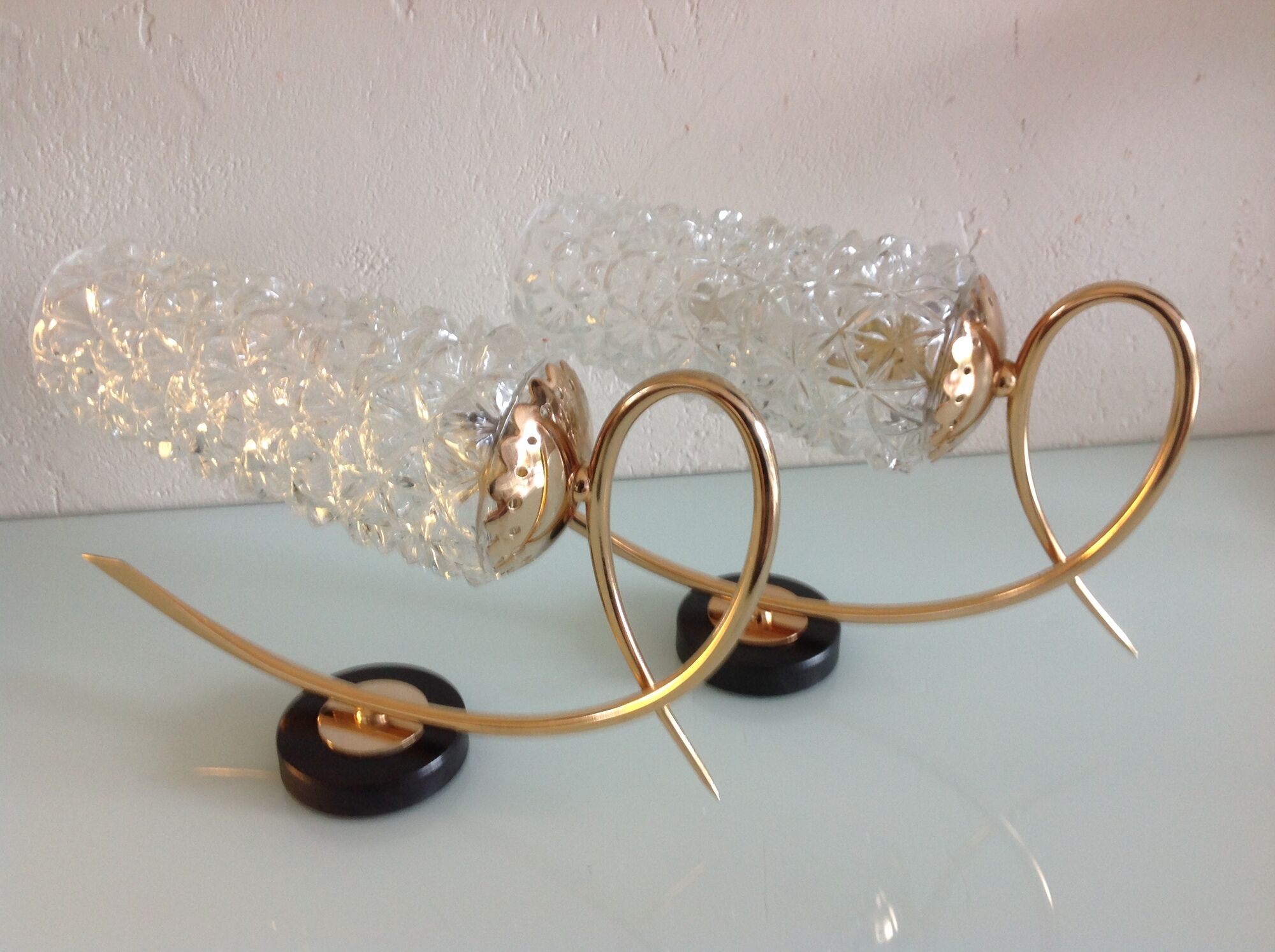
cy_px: 476
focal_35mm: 35
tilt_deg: -29.9
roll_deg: -0.4
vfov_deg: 40.6
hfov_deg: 52.7
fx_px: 1287
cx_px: 638
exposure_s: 1/15
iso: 64
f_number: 2.4
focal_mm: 4.28
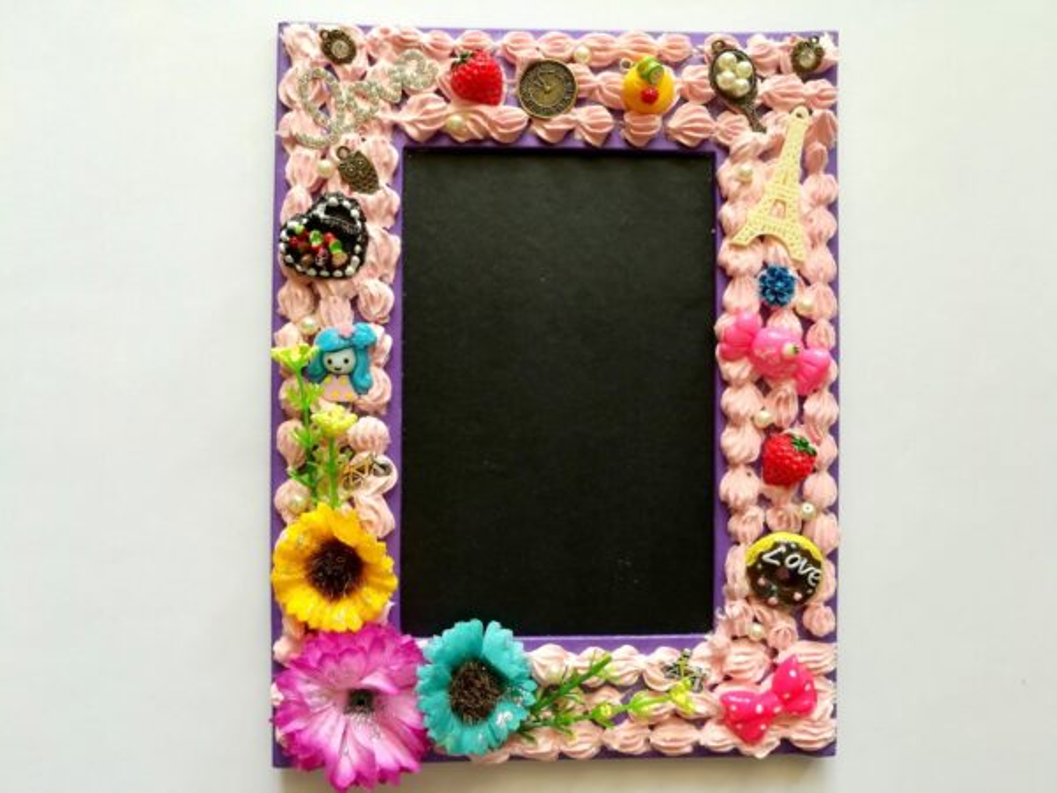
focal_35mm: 26
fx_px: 794
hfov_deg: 67.3
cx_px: 528
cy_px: 396
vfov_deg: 53.1
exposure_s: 1/33.3
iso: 80
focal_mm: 3.83
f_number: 2.2
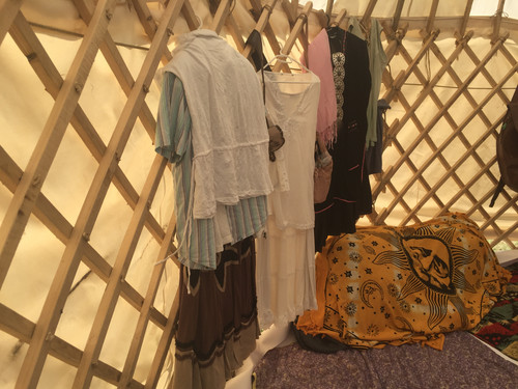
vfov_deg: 48.2
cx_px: 259
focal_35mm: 29
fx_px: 434
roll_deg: -2.4
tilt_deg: -16.6
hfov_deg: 61.7
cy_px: 194
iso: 32
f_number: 2.2
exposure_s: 1/807
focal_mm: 4.15
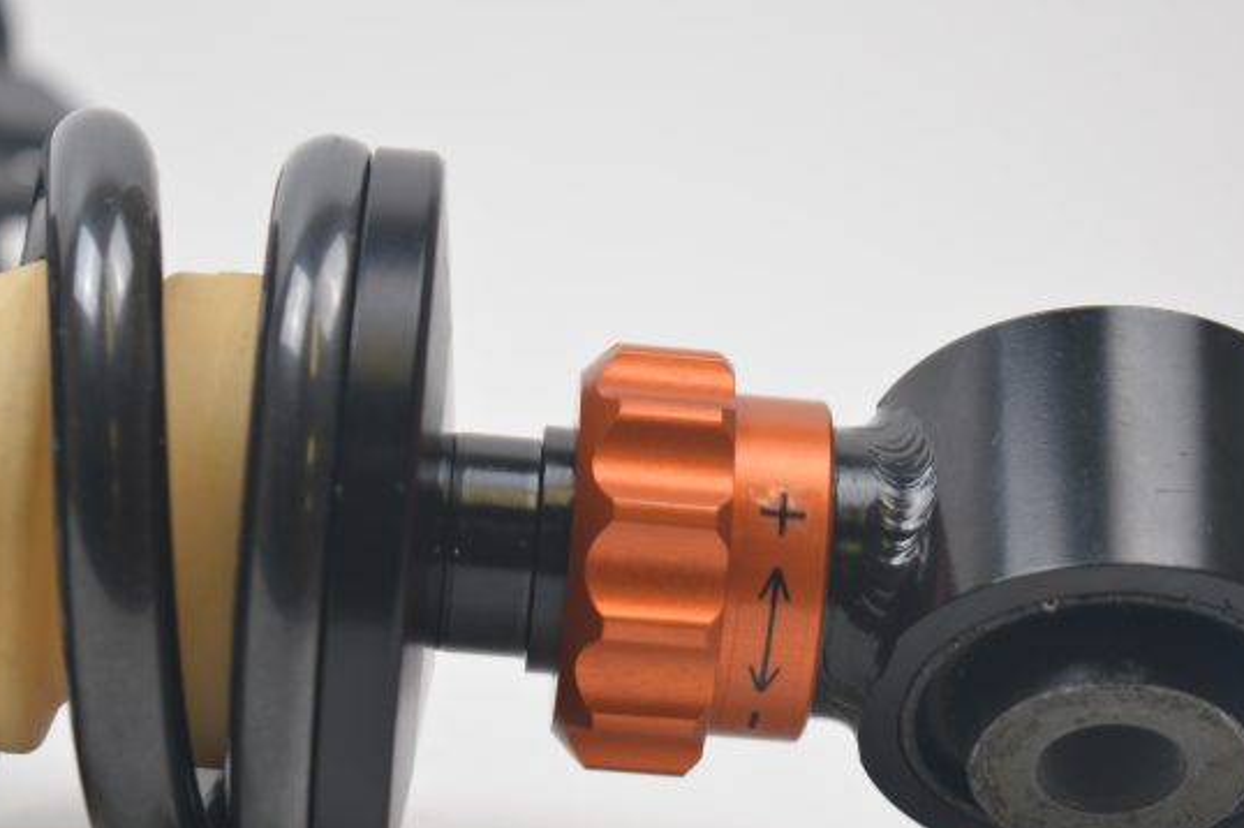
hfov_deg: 17.6
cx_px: 714
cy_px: 576
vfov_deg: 11.8
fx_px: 4006
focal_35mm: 116
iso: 100
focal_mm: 52
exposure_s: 1/15
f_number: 5.6
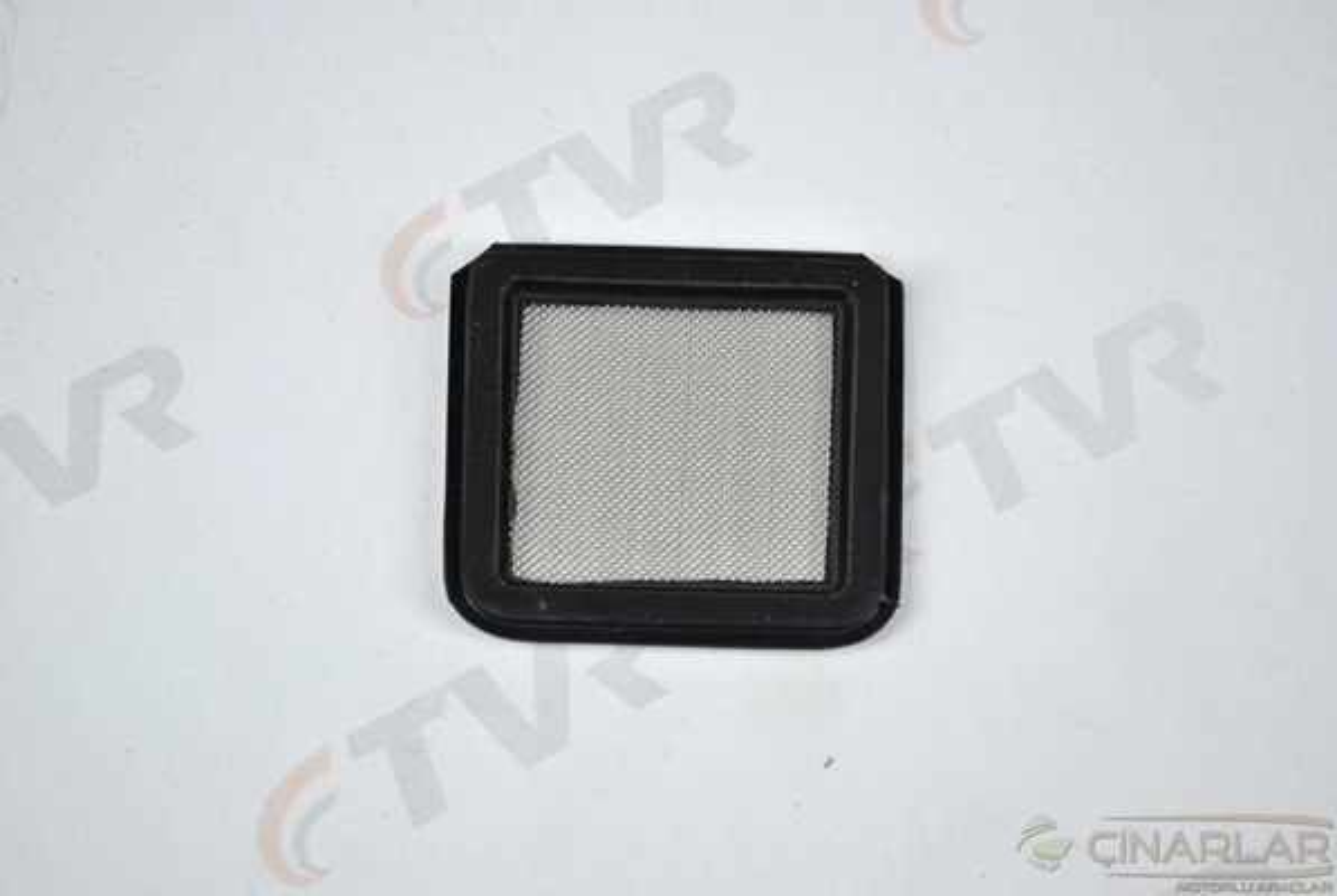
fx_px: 3068
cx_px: 668
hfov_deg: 24.6
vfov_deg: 16.6
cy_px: 448
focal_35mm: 82
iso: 200
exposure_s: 1/15
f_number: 5.6
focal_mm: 55
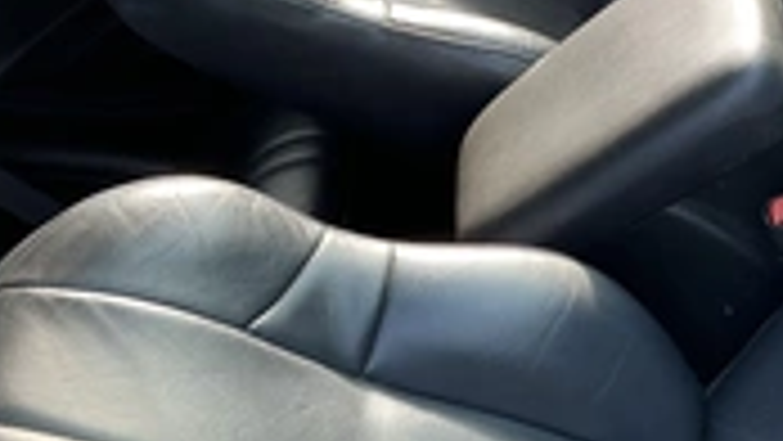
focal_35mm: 70
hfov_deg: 29.2
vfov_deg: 17.2
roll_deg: +44.3
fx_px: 1454
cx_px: 662
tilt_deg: -32.7
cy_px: 216
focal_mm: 3
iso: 40
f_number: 1.8
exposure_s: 1/122
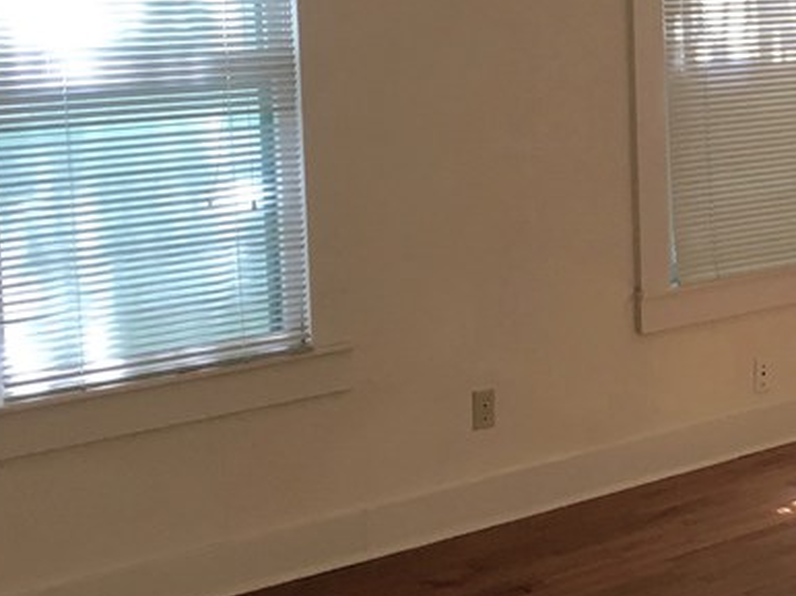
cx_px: 895
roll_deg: +0.7
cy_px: 113
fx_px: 1770
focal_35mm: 77
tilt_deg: -5.0
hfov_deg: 23.6
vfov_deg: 18.9
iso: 64
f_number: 2.2
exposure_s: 1/30
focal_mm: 4.15
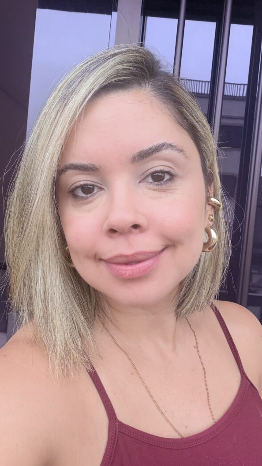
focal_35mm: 33
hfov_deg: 35.6
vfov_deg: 59.5
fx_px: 408
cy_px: 233
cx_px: 146
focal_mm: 2.71
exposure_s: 1/121
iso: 40
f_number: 1.9
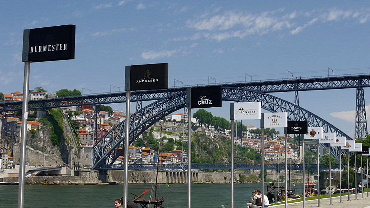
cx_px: 184
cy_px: 103
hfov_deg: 37.2
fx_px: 549
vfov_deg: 21.4
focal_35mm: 56
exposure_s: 1/160
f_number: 7.1
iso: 100
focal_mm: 22
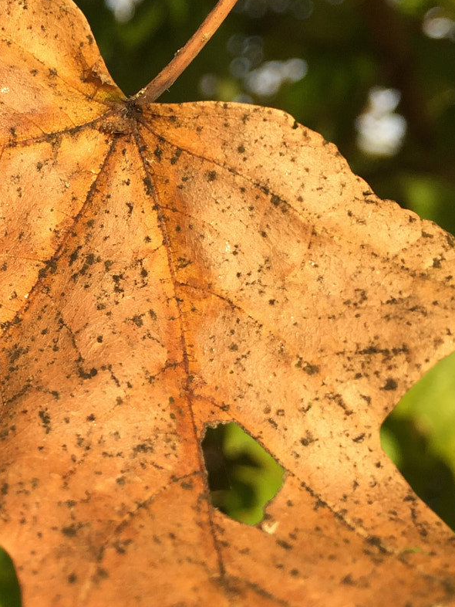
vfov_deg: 32.7
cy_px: 324
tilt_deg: +6.1
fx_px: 1033
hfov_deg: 23.8
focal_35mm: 59
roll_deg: -1.5
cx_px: 4
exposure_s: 1/341
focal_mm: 4.15
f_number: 2.2
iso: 32
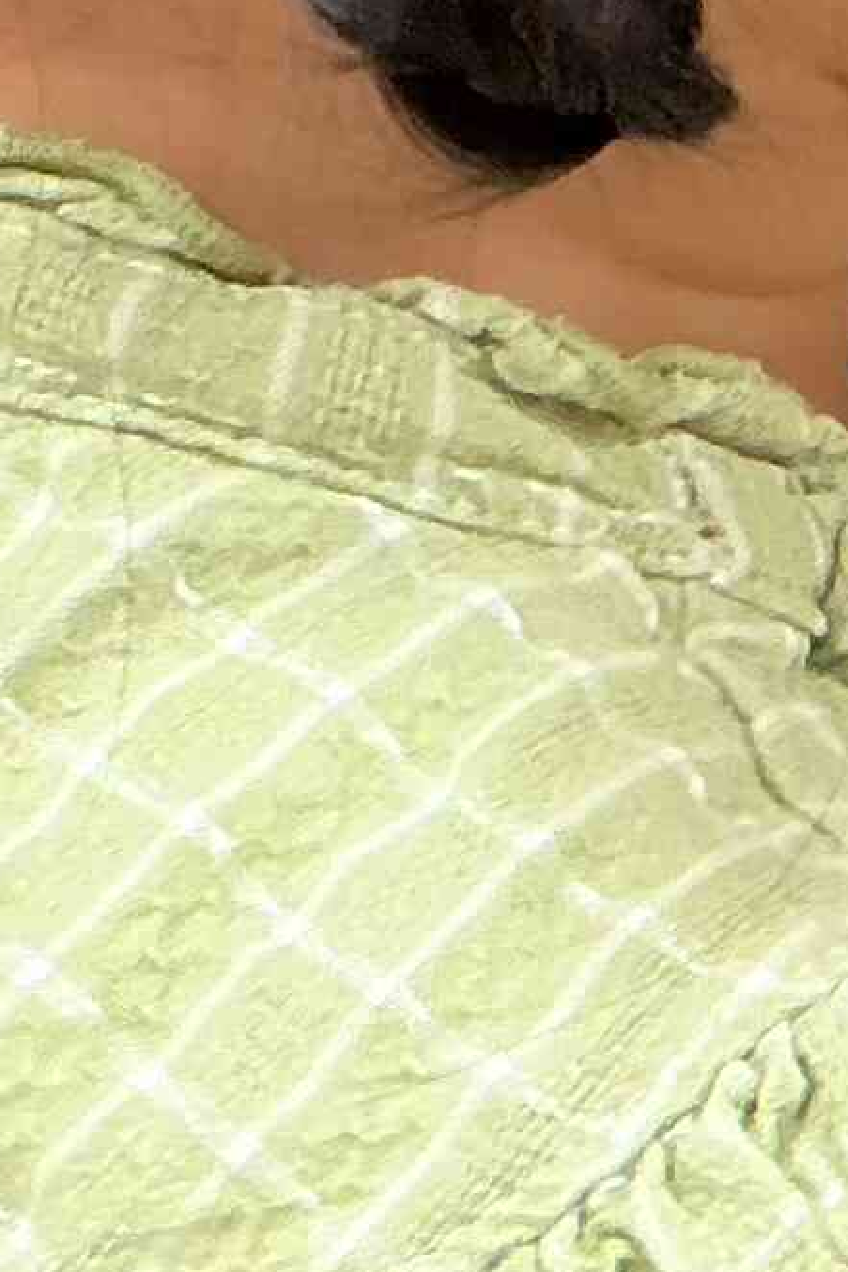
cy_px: -731
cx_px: 3077
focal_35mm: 184
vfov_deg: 10.7
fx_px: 6497
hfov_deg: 6.4
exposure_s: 1/120
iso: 50
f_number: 1.8
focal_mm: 3
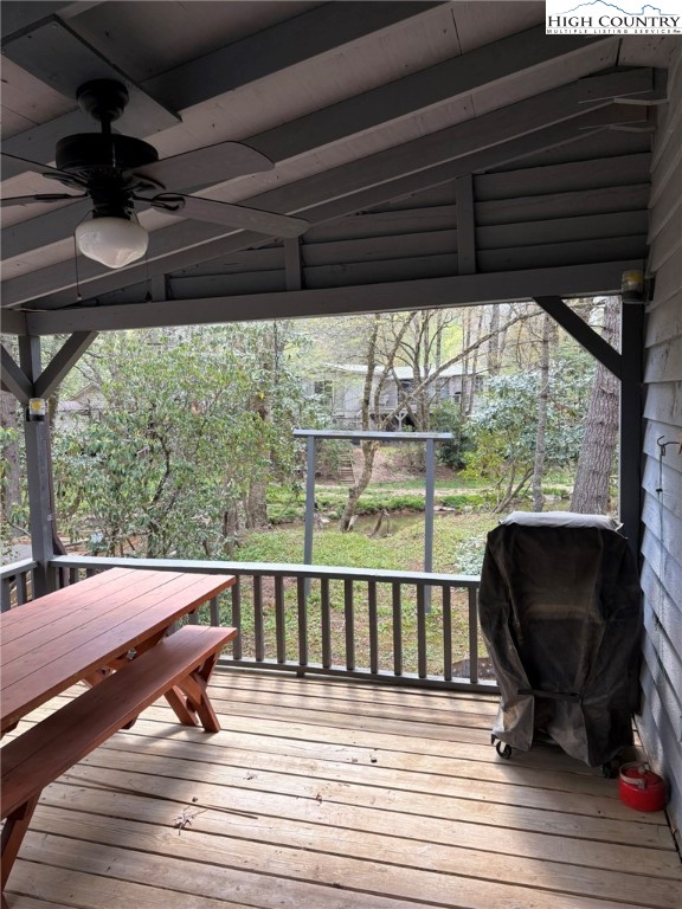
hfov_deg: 53.1
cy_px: 454
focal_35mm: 26
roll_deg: +1.1
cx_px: 341
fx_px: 683
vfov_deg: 67.3
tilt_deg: -4.0
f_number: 1.6
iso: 50
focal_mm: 5.96
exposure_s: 1/338
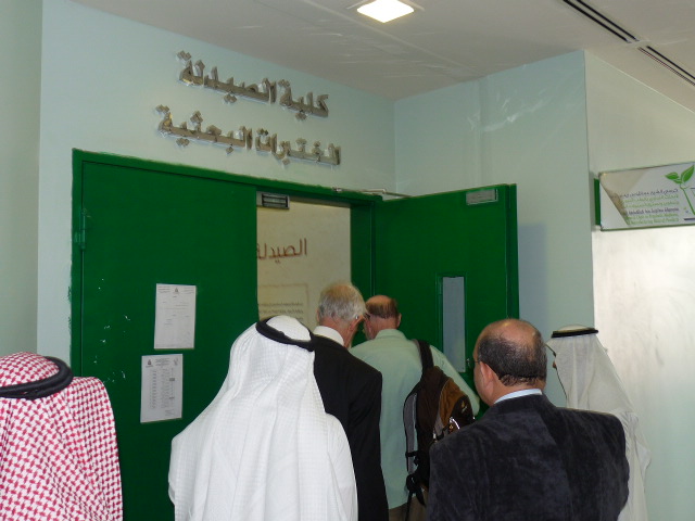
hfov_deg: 55.4
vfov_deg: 42.9
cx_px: 348
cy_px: 260
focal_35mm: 33
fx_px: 663
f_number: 2.8
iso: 100
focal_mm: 4.8
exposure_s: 1/30
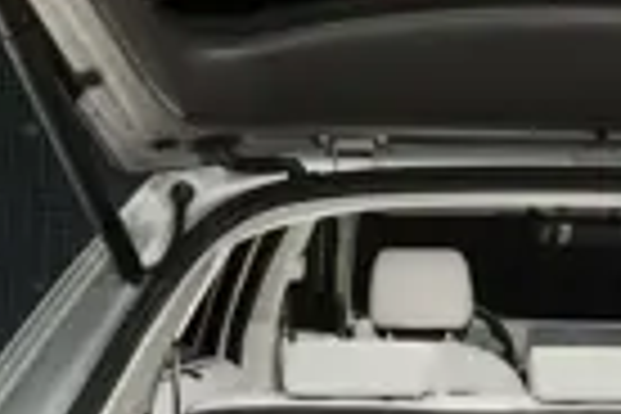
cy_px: 495
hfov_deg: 23.3
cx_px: 612
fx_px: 1449
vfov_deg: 15.7
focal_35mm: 84
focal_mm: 29
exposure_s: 1/6
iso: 320
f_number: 13
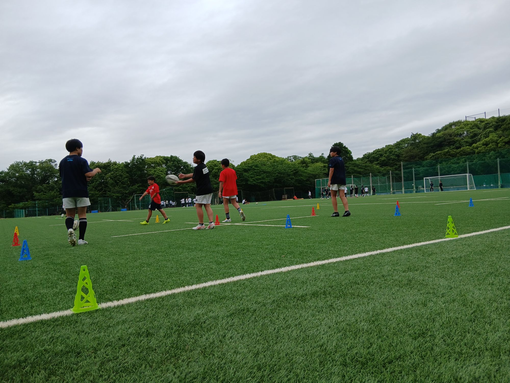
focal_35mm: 26
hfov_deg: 67.3
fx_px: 383
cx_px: 255
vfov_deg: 53.1
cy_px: 192
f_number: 1.8
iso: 20
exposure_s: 1/203
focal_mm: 3.86
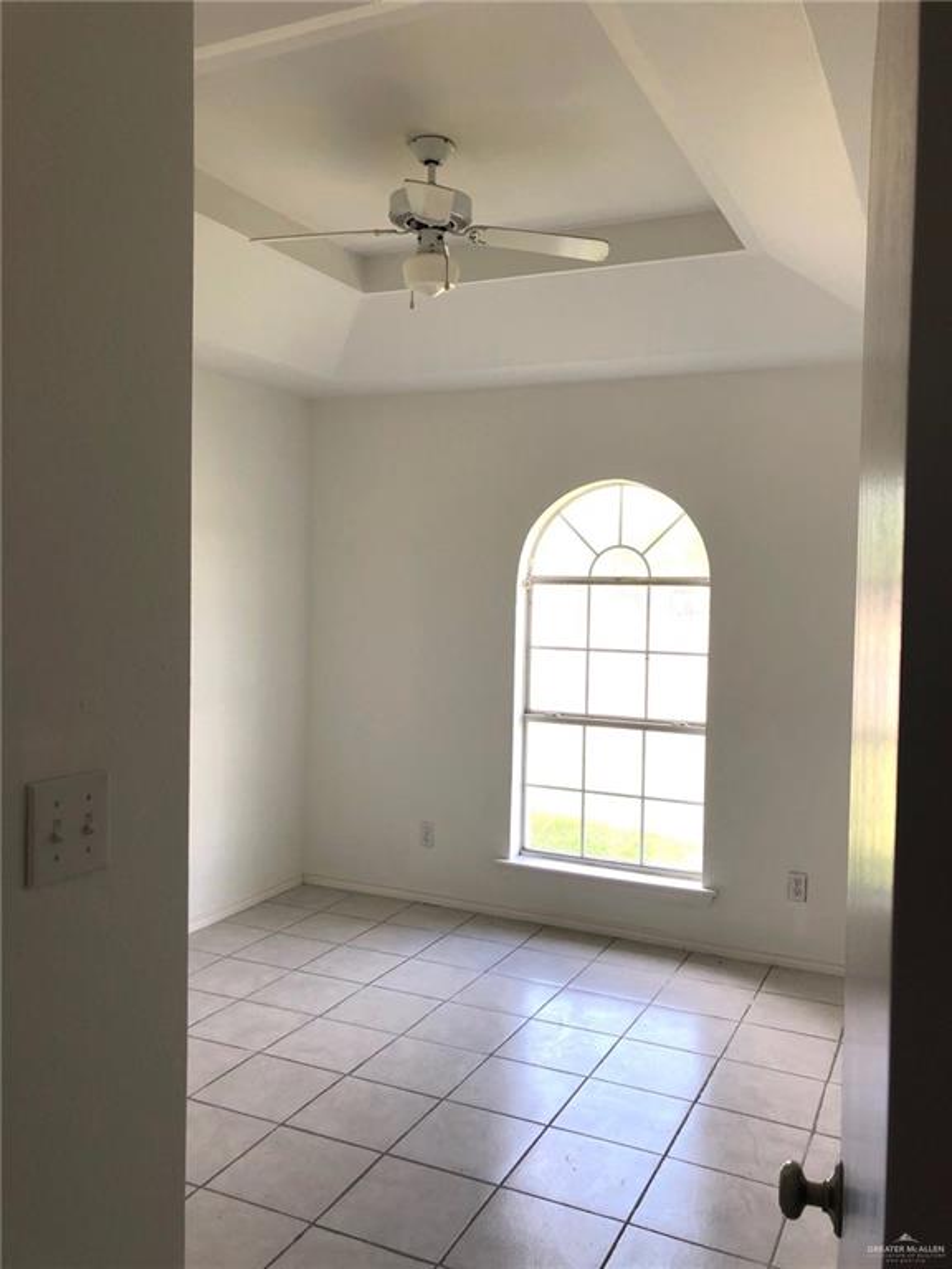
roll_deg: -0.8
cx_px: 476
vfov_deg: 63.4
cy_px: 634
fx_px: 1027
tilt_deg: -2.3
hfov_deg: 49.7
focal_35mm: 28
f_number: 1.8
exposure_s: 1/130
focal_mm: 4
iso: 20
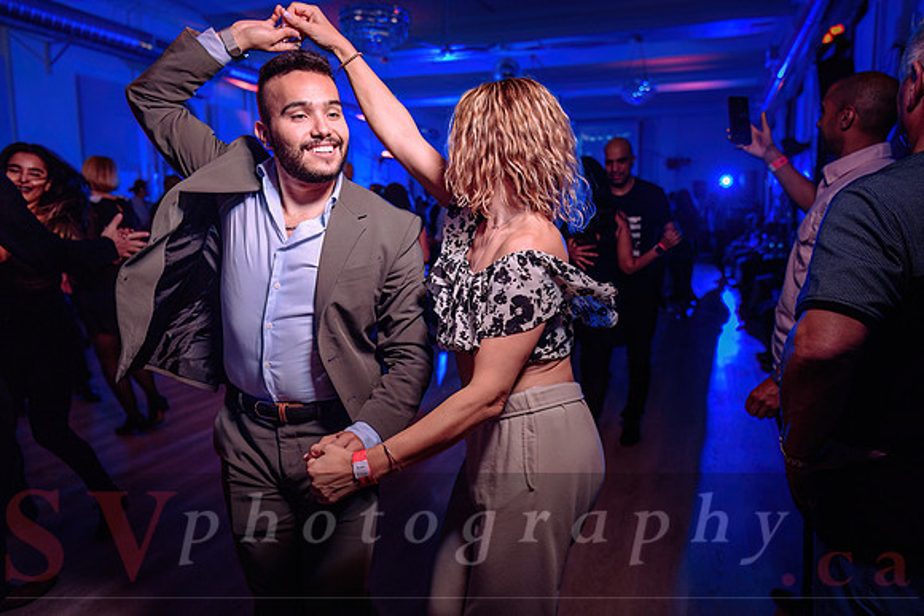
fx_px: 658
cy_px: 287
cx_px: 494
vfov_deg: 50.1
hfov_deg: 70.0
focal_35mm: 26
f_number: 3.2
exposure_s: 1/60
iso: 800
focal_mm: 24
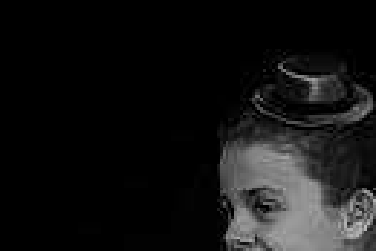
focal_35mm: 954
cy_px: 572
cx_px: 809
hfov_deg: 2.2
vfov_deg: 1.4
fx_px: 9975
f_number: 2.8
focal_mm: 200
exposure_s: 1/125
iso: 800
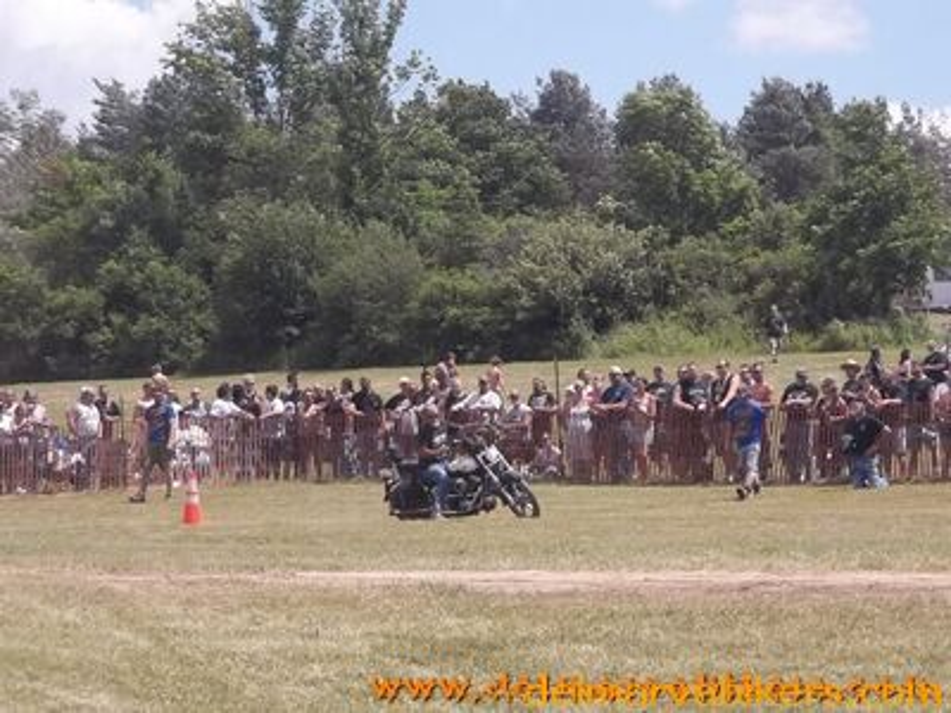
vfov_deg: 11.0
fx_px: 3709
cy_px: 356
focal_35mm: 135
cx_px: 476
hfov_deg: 14.6
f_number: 5.9
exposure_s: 1/320
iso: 80
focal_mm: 24.5
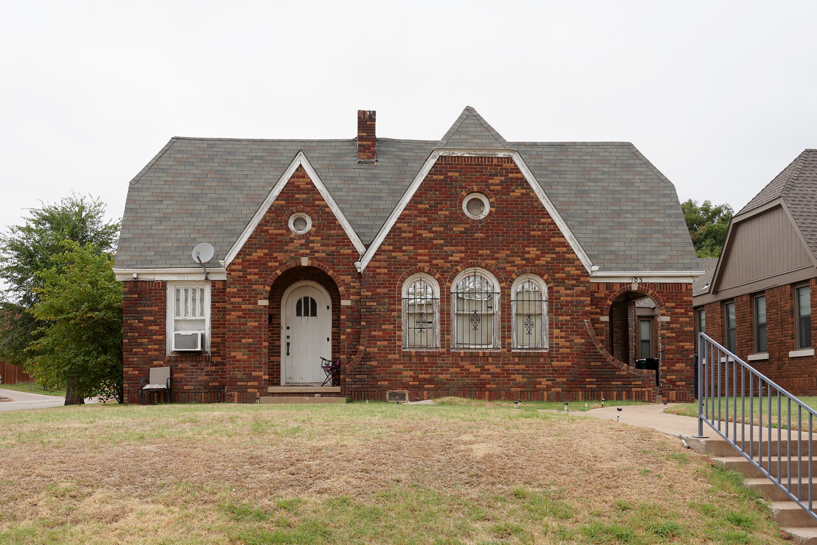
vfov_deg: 40.0
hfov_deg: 57.2
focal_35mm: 33
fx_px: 749
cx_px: 408
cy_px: 272
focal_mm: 33
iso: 100
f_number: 7.1
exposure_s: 1/100
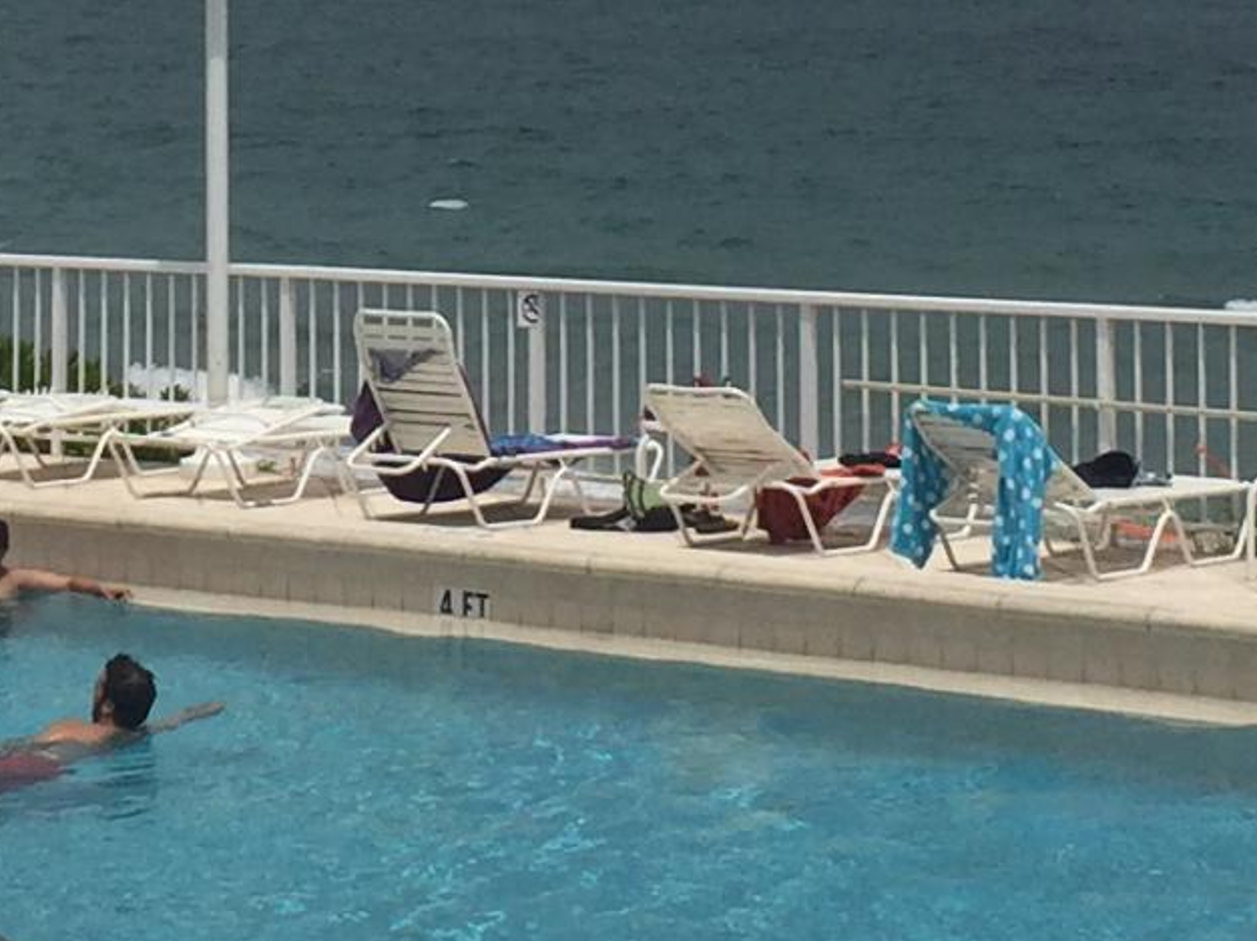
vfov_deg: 10.5
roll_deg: -0.4
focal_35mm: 139
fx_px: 5046
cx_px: 171
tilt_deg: +1.3
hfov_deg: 14.1
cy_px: -90
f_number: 2.2
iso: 32
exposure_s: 1/7937
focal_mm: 4.15
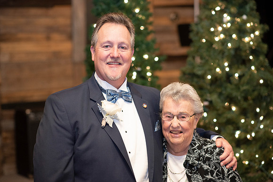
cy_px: 91
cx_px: 136
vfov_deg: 16.1
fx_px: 645
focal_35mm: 85
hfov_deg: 23.9
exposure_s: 1/200
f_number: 2.2
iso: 1000
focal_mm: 85
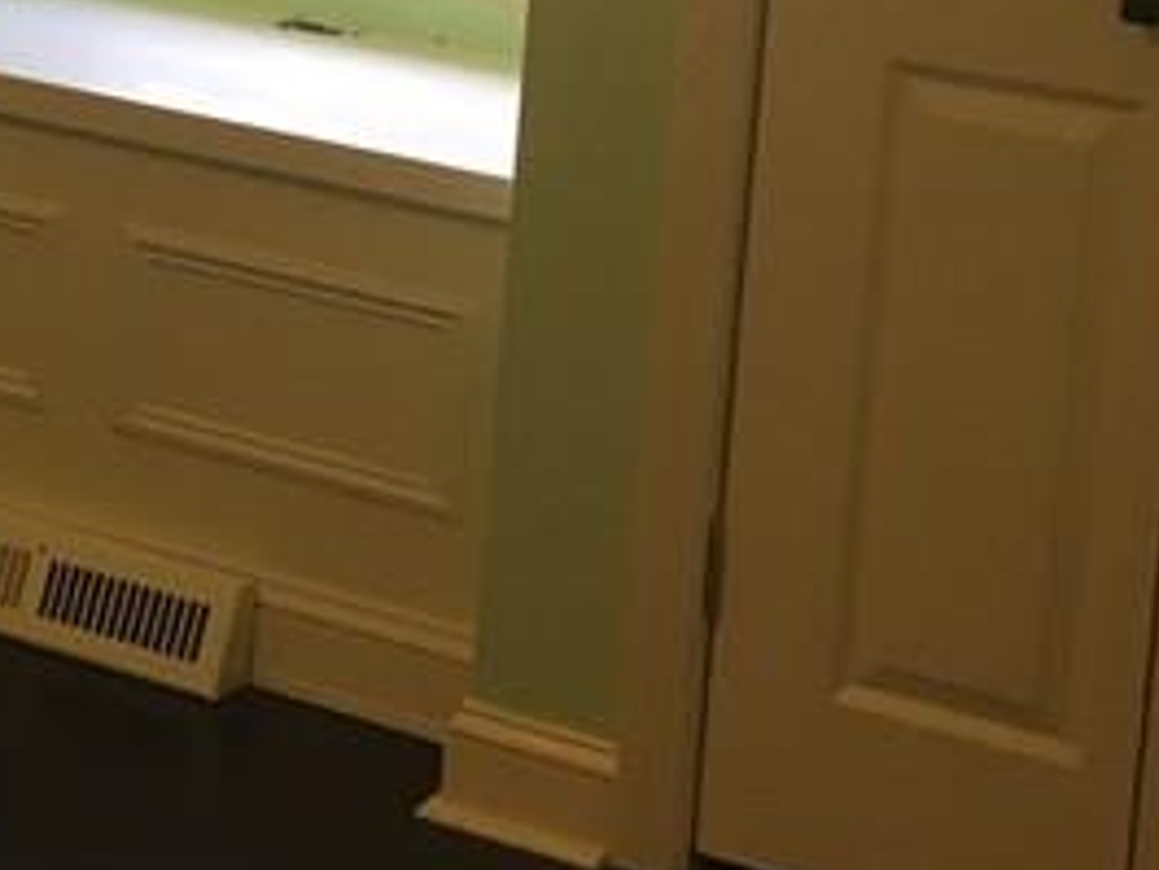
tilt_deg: -6.6
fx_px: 3752
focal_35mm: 112
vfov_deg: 12.7
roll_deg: -2.9
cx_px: -691
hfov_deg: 15.8
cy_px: -372
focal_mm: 4.15
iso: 50
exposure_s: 1/30
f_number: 2.2
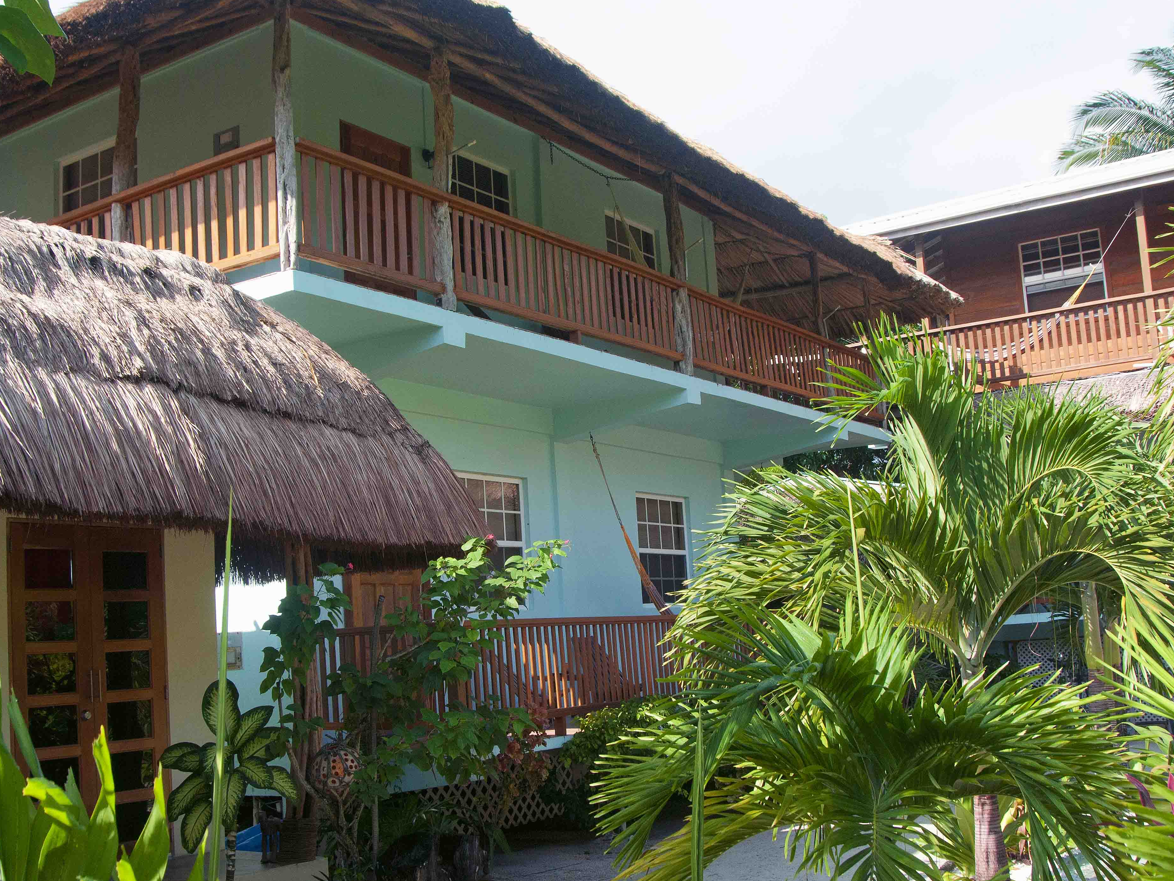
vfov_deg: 36.0
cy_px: 444
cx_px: 544
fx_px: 1357
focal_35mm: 40
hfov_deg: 46.8
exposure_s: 1/400
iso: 400
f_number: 10
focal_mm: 24
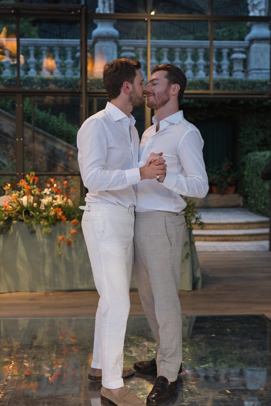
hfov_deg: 27.0
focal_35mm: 50
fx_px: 565
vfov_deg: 39.6
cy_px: 203
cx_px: 136
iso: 2500
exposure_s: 1/125
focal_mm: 50
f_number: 2.8
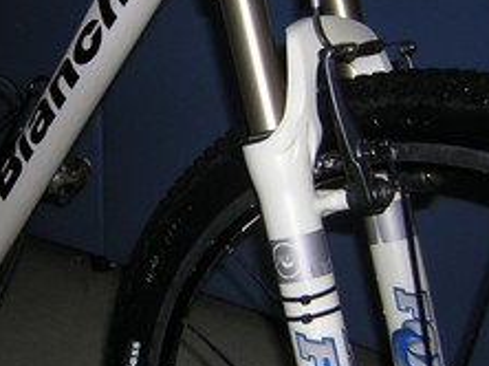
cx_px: 174
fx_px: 917
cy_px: 179
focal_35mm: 65
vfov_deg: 22.5
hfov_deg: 29.7
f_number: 2.6
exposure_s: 1/60.1
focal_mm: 4.7
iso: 50
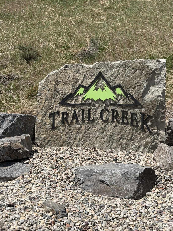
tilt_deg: +5.1
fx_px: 493
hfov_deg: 19.9
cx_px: 95
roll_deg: -0.8
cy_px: 73
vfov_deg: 26.1
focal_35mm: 74
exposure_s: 1/6024
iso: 64
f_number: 1.78
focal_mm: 6.76
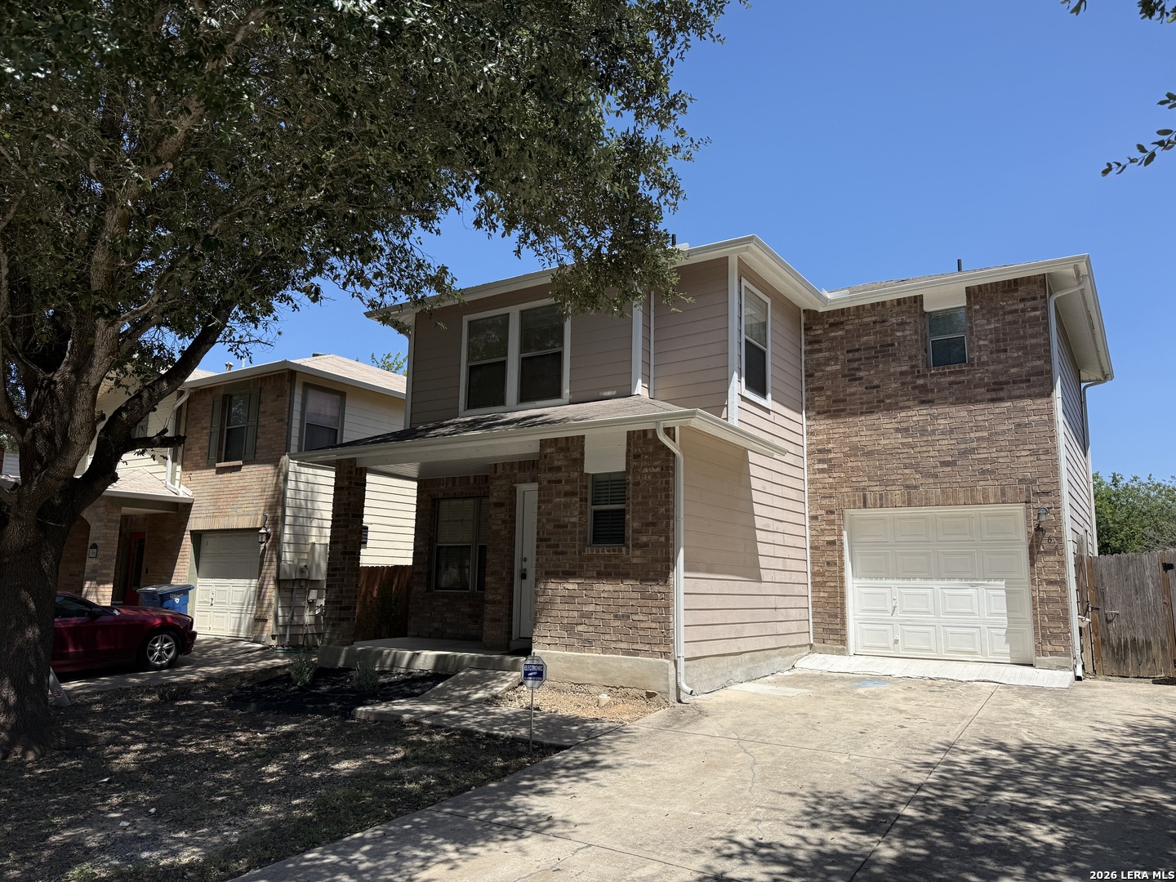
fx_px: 815
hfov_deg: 71.6
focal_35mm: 24
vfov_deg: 56.8
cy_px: 441
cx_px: 588
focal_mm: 6.76
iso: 80
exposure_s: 1/3584
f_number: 1.78
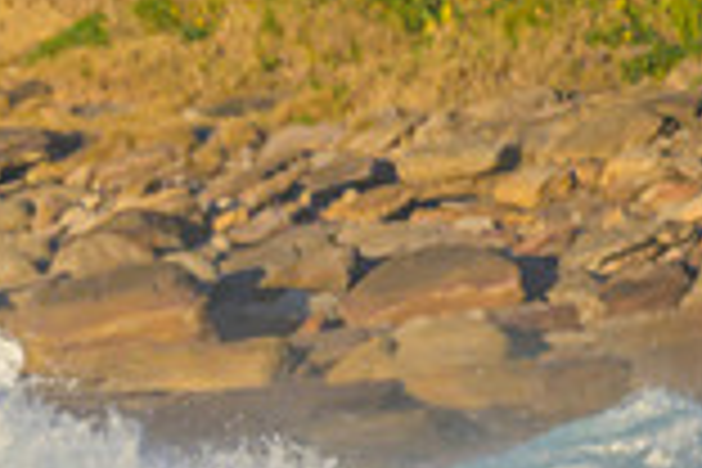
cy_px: 669
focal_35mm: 4098
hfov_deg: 0.5
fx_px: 79905
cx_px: -507
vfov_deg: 0.3
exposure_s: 1/1600
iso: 500
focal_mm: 800
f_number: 6.3
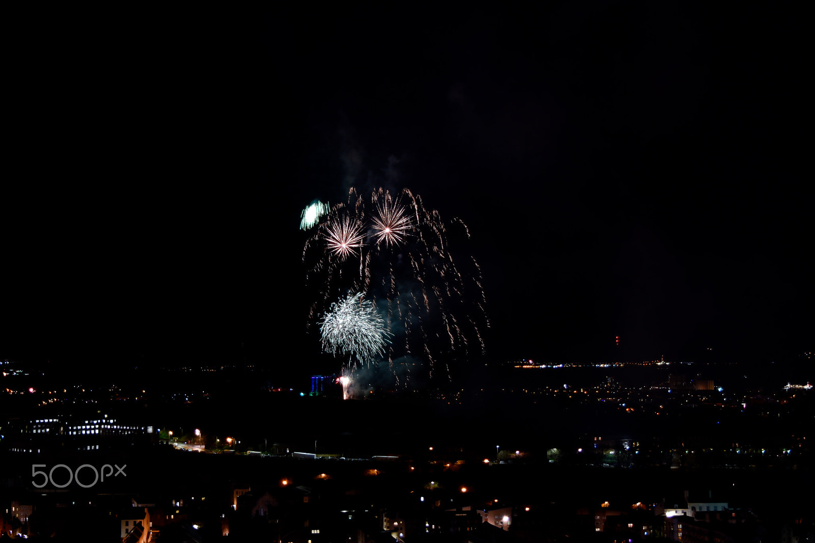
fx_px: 1290
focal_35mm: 57
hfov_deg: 35.1
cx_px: 408
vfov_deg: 23.8
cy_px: 272
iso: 100
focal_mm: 38
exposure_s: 1
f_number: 4.8
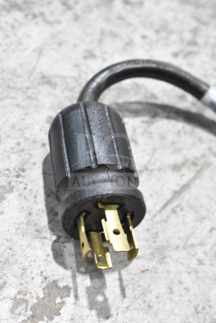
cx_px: 108
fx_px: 742
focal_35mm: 82
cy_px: 162
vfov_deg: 24.6
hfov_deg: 16.6
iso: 4500
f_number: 5.6
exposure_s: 1/100
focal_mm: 55
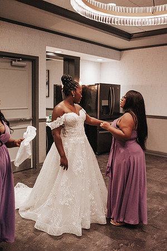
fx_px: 244
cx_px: 84
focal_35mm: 35
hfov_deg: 37.9
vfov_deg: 54.4
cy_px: 126
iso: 1000
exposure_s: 1/1250
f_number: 3.2
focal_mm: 35
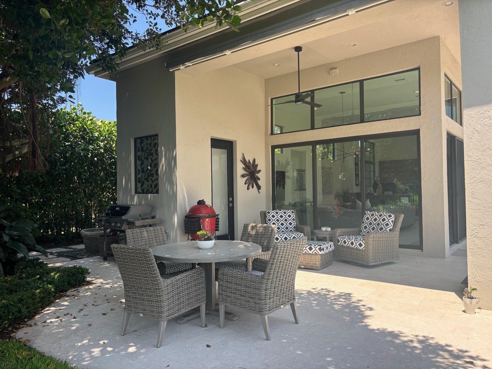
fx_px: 370
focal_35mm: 26
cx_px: 246
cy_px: 184
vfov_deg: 53.1
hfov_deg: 67.3
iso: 50
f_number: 1.6
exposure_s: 1/716
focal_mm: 5.96
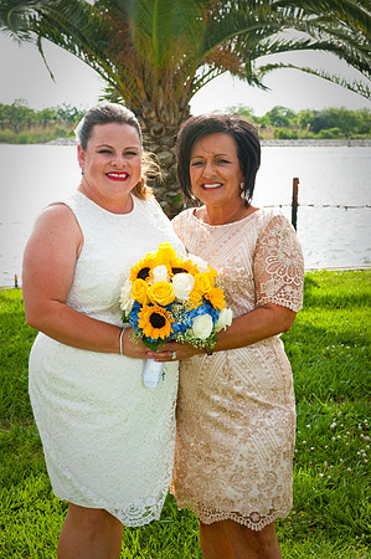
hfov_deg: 22.6
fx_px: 930
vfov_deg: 33.4
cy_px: 280
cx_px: 186
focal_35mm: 60
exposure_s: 1/320
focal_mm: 60
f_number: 8
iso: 160
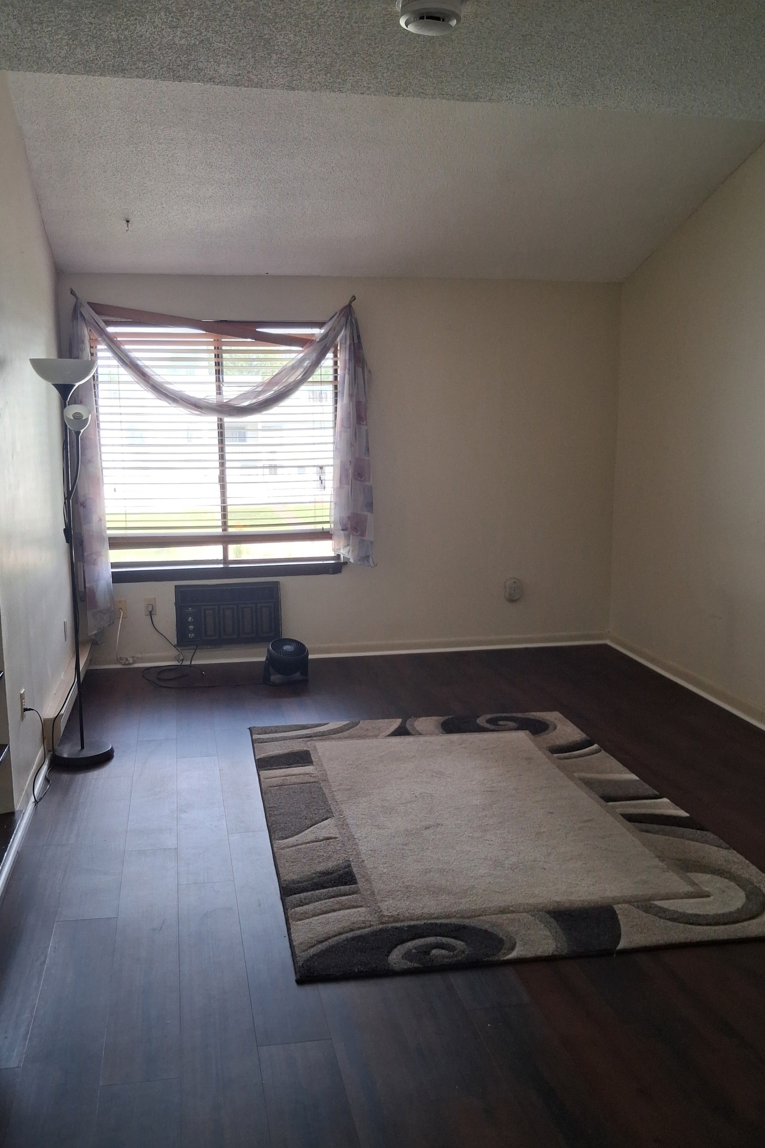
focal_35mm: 29
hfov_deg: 44.9
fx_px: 924
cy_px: 591
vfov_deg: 63.6
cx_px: 354
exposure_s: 1/100
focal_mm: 4
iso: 200
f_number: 1.8
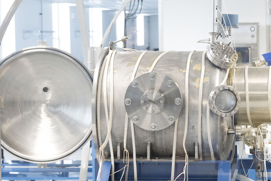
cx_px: 223
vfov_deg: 13.7
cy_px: 88
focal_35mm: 100
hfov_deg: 20.2
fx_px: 753
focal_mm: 30
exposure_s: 1/250
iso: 800
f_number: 2.8
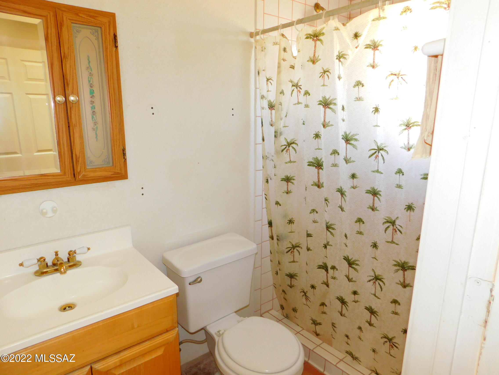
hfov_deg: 73.9
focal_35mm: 23
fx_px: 332
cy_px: 188
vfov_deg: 58.9
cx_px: 250
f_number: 3
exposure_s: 1/30
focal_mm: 4
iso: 160
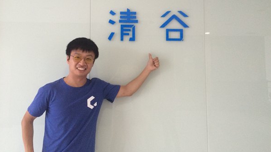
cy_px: 51
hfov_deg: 61.0
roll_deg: +0.1
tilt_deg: +3.3
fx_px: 230
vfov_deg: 36.3
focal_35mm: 32
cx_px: 135
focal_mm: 4.15
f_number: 2.2
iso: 320
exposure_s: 1/33
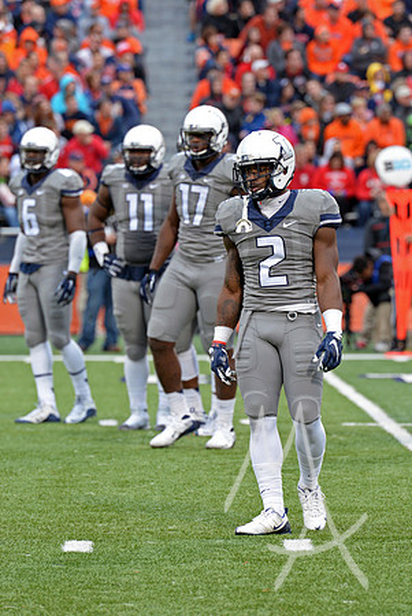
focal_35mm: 280
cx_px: 206
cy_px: 308
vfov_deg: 7.3
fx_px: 4795
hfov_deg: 4.9
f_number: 6.3
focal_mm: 280
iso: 1600
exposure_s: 1/400
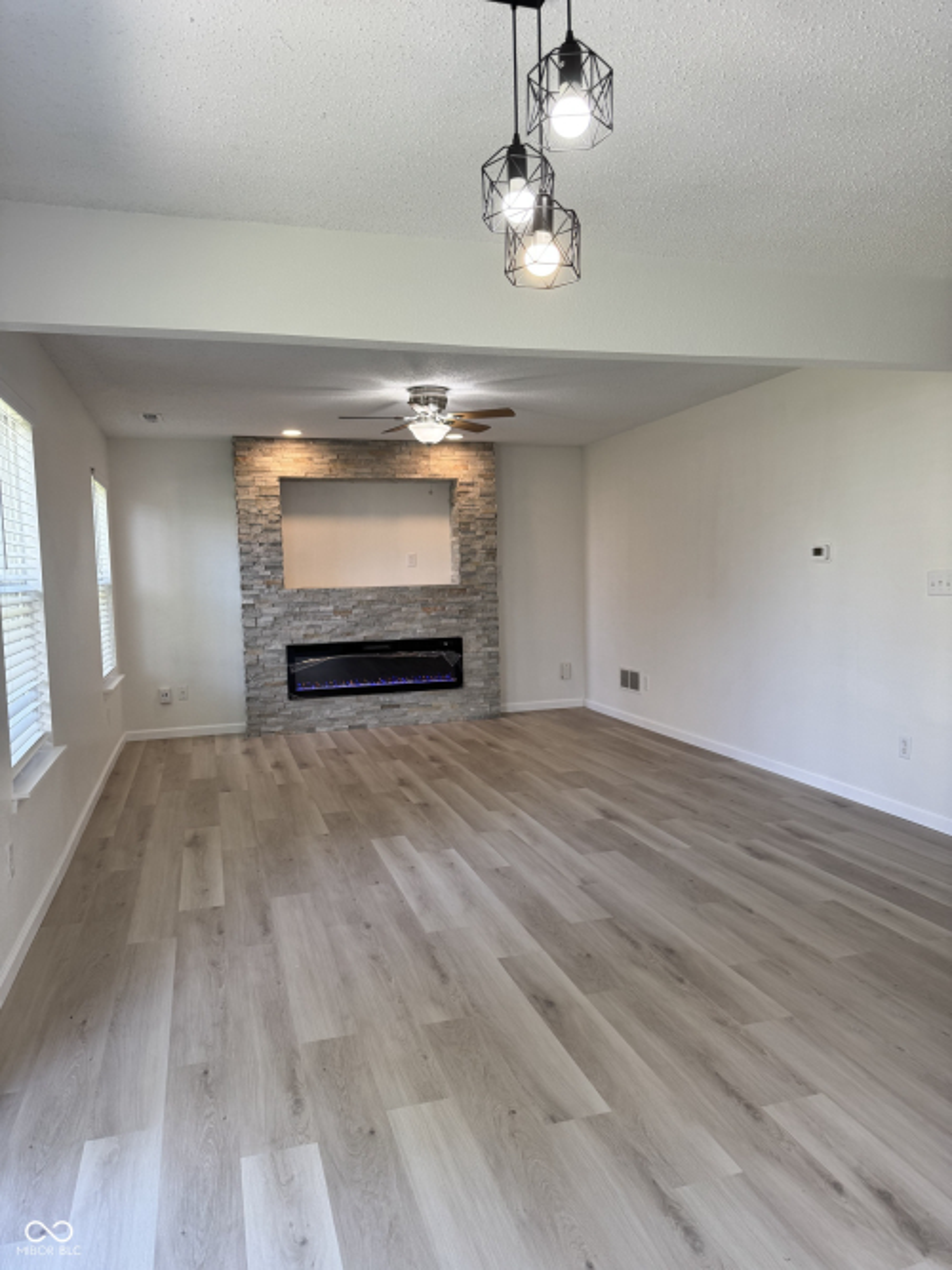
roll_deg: +3.1
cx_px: 476
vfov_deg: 71.6
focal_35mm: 24
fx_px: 880
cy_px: 635
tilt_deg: -4.7
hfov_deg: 56.8
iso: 100
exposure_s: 1/170
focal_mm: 6.76
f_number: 1.78
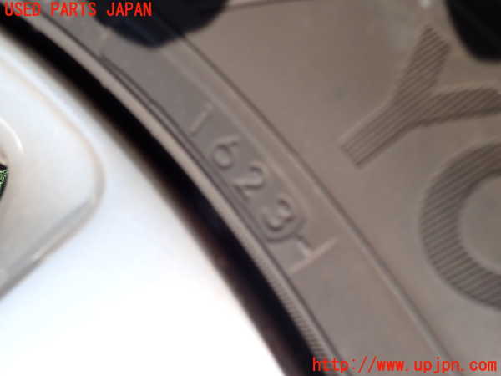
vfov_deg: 54.9
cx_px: 250
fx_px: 362
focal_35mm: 25
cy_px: 188
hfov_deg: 69.4
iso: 100
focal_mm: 4.5
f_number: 2.8
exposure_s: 1/400
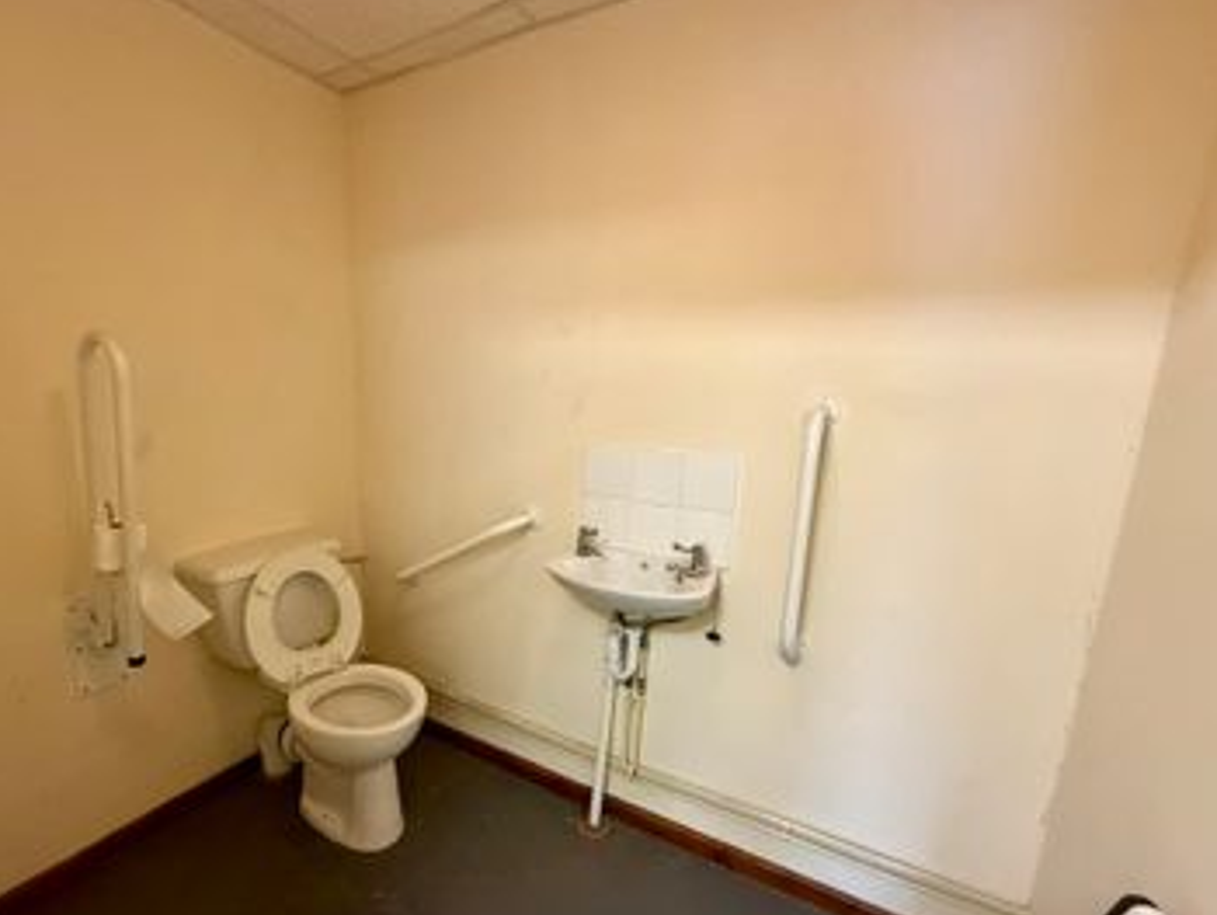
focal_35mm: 16
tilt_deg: -11.5
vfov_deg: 78.0
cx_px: 563
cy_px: 501
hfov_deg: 94.3
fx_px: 563
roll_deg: -1.1
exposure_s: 1/50
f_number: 2.2
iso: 500
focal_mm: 2.22
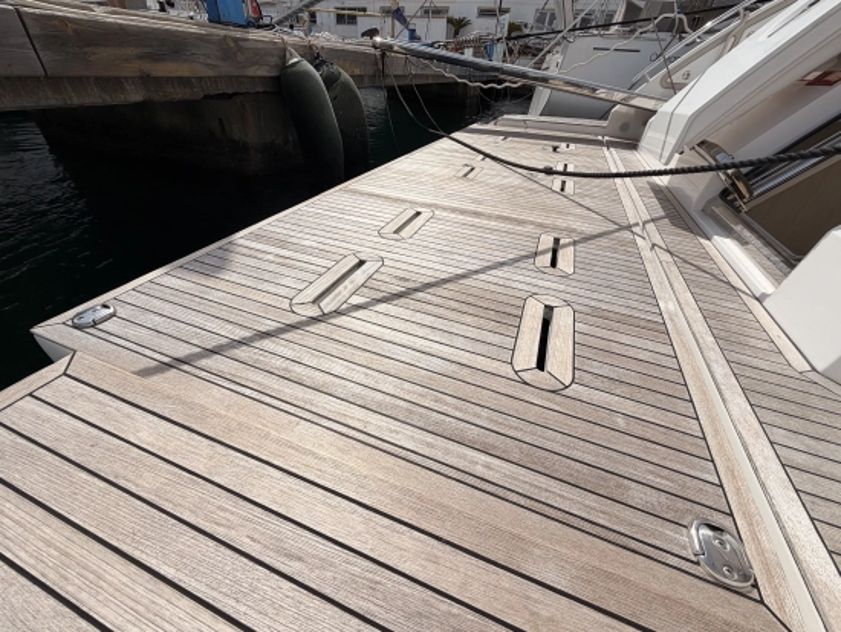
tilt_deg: -37.0
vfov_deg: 85.7
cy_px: 316
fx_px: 340
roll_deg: -4.3
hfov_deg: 102.0
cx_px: 420
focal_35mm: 14
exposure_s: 1/1901
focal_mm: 2.22
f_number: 2.2
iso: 20
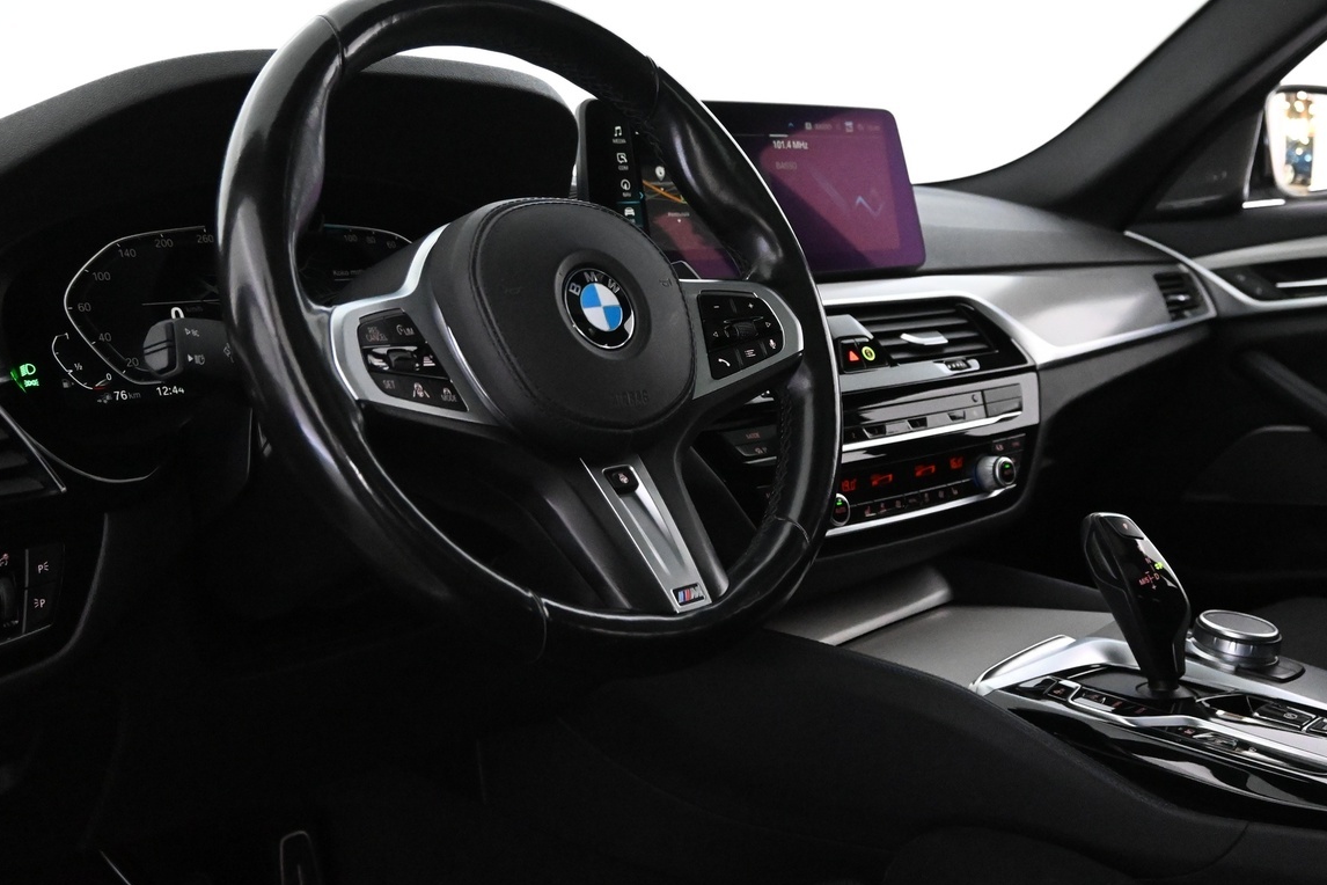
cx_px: 782
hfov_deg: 46.8
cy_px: 375
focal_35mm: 41
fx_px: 1524
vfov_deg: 32.3
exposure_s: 1/60
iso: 6400
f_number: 4
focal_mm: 19.5
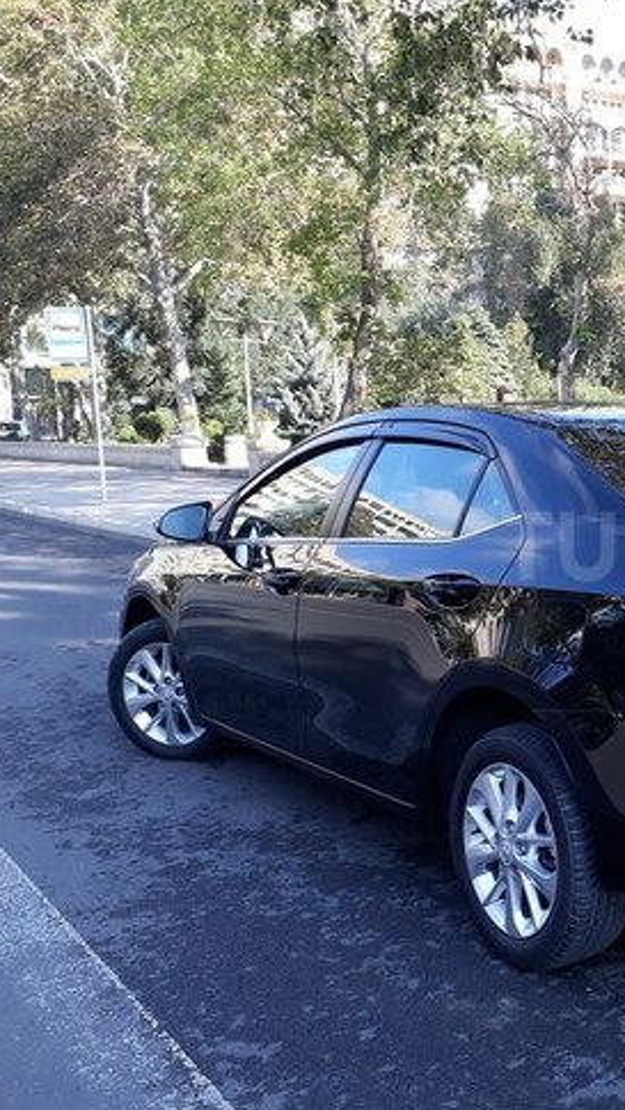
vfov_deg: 50.5
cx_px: 735
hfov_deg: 26.6
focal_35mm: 40
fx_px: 1178
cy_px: 546
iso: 40
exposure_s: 1/215
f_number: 1.9
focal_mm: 3.6
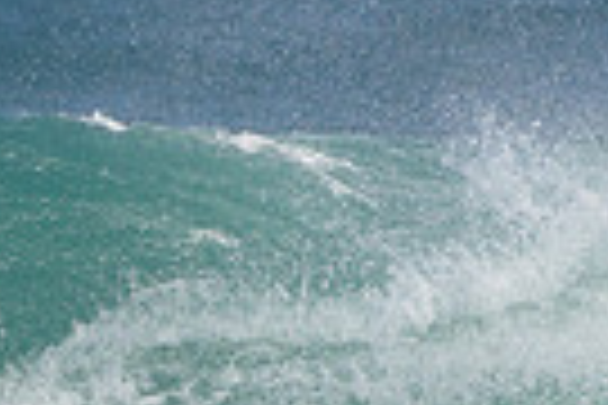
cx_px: -383
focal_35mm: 2637
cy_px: 534
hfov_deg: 0.8
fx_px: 44533
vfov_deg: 0.5
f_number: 5.6
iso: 125
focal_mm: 500
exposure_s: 1/2000
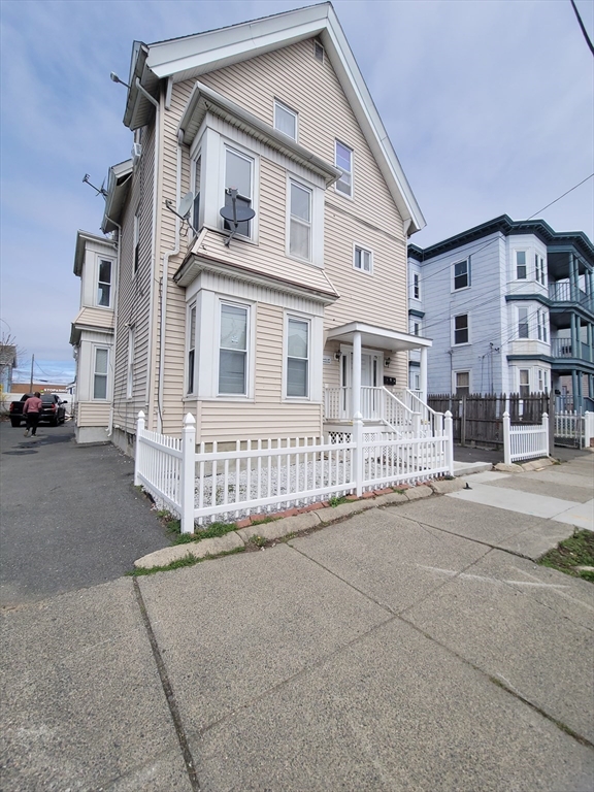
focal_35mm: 13
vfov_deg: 106.2
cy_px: 396
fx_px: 297
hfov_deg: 89.9
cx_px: 297
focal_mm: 2.2
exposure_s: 1/2339
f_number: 2.2
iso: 64
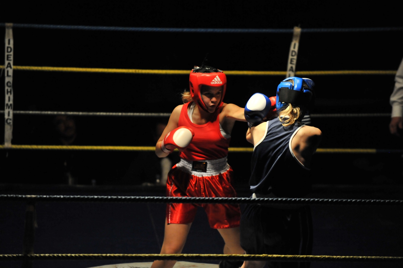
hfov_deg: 10.3
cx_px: 202
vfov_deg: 6.9
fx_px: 2237
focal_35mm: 200
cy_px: 134
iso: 3200
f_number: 2.8
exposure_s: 1/1250
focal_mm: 200
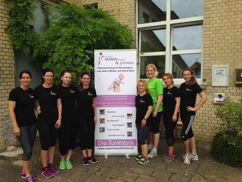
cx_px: 121
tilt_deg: -3.5
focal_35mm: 33
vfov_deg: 42.9
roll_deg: +1.2
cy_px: 91
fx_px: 231
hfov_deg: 55.4
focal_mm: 4.12
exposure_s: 1/448
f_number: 2.4
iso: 50
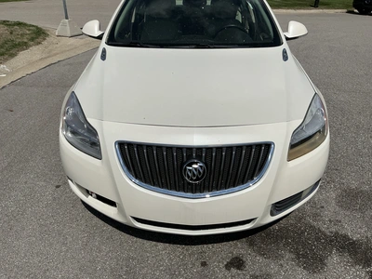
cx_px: 186
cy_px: 140
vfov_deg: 49.7
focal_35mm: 28
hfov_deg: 63.4
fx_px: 301
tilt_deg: -26.0
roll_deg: -0.6
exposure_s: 1/7407
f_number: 1.8
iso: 25
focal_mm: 3
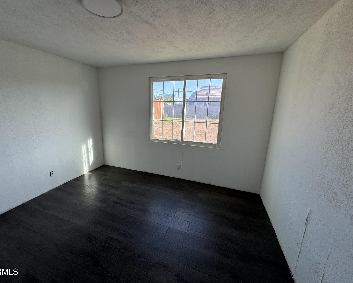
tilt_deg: -12.8
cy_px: 139
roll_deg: +0.1
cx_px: 163
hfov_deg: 96.6
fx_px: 157
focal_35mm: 15
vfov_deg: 84.0
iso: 40
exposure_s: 1/159
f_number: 2.2
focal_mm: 2.22
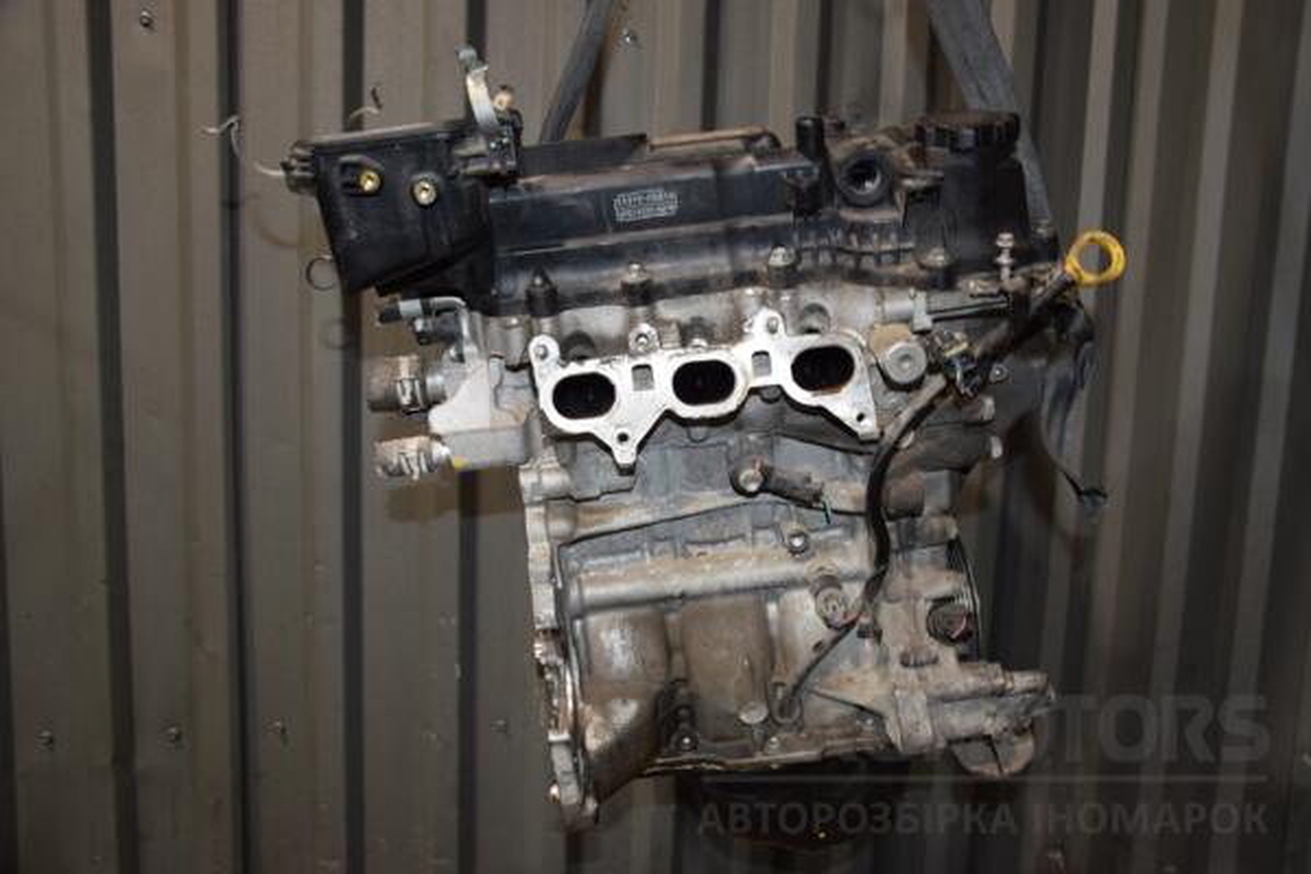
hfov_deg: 57.2
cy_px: 437
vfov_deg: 40.0
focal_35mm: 33
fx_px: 1202
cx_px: 656
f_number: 5
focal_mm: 22
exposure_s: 1/60
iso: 800
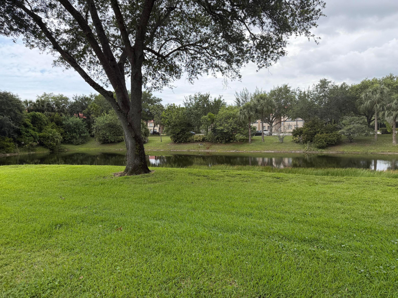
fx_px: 276
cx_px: 199
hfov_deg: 71.6
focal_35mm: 24
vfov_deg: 56.8
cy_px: 149
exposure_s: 1/1618
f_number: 1.78
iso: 100
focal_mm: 6.76
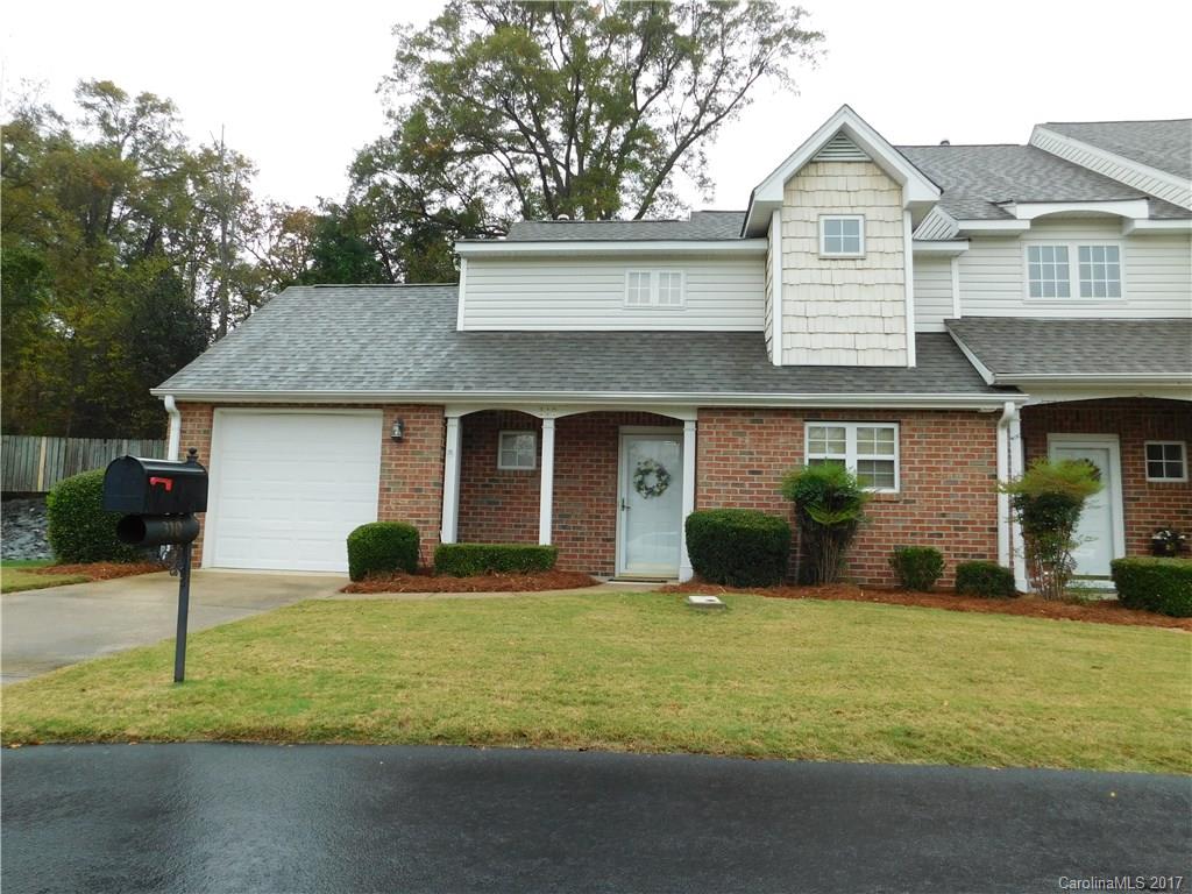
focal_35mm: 23
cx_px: 596
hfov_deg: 73.9
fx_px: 792
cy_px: 447
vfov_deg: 58.9
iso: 125
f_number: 3
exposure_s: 1/200
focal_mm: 4
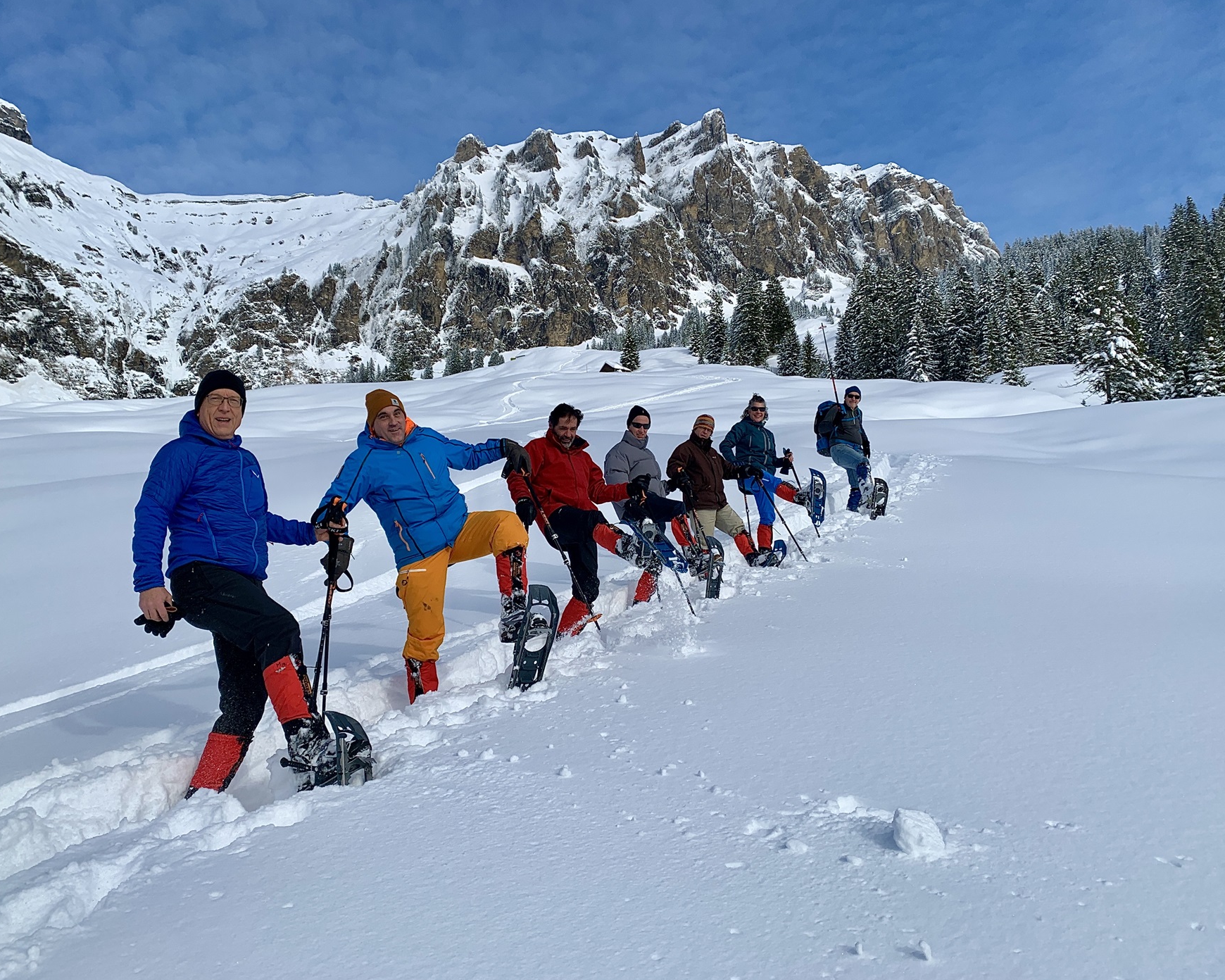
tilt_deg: +11.0
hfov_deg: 62.2
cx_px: 611
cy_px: 483
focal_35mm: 28
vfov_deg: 51.5
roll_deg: +3.4
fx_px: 1015
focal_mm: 4.25
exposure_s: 1/3788
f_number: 1.8
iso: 25
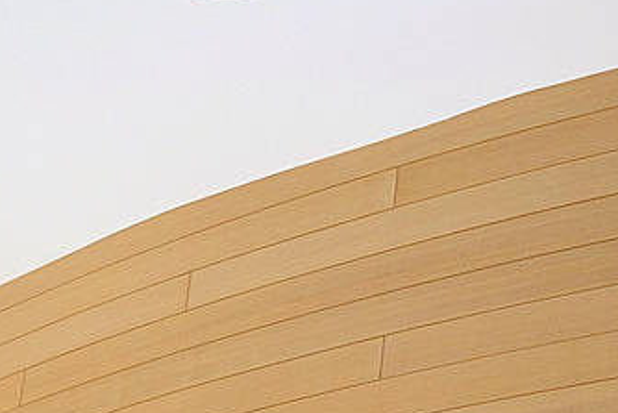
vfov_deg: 10.7
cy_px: 456
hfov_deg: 16.1
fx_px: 2181
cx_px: 398
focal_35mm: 127
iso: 400
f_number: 1.6
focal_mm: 35
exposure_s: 1/125
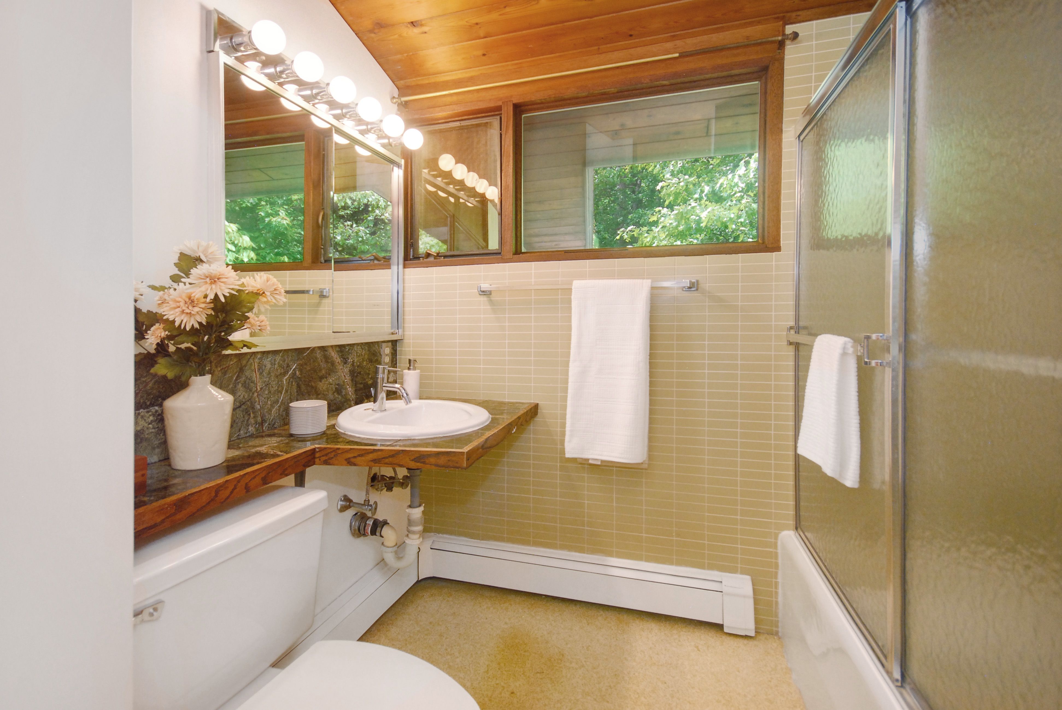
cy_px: 355
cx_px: 531
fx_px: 443
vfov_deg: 77.4
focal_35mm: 15
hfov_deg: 100.4
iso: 800
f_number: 5.6
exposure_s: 1/20
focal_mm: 10
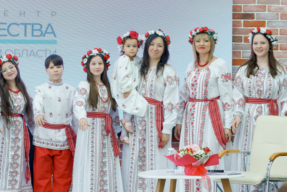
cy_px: 106
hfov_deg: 15.4
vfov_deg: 10.3
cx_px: 147
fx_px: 1060
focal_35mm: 133
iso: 1000
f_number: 4
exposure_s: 1/125
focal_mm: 85
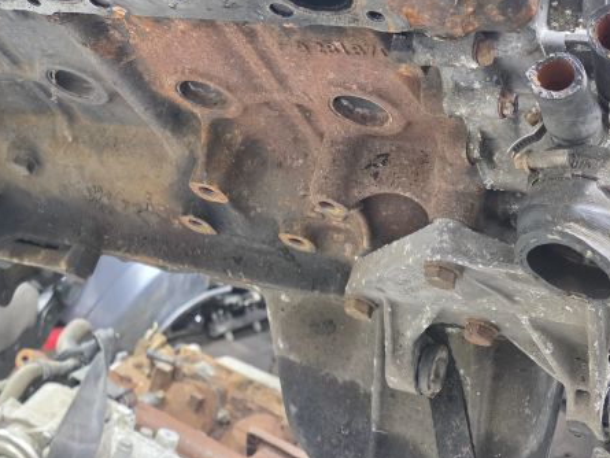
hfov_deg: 30.9
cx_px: 202
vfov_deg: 22.7
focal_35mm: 62
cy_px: -4
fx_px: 1093
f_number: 1.7
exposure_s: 1/100
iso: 800
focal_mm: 6.3
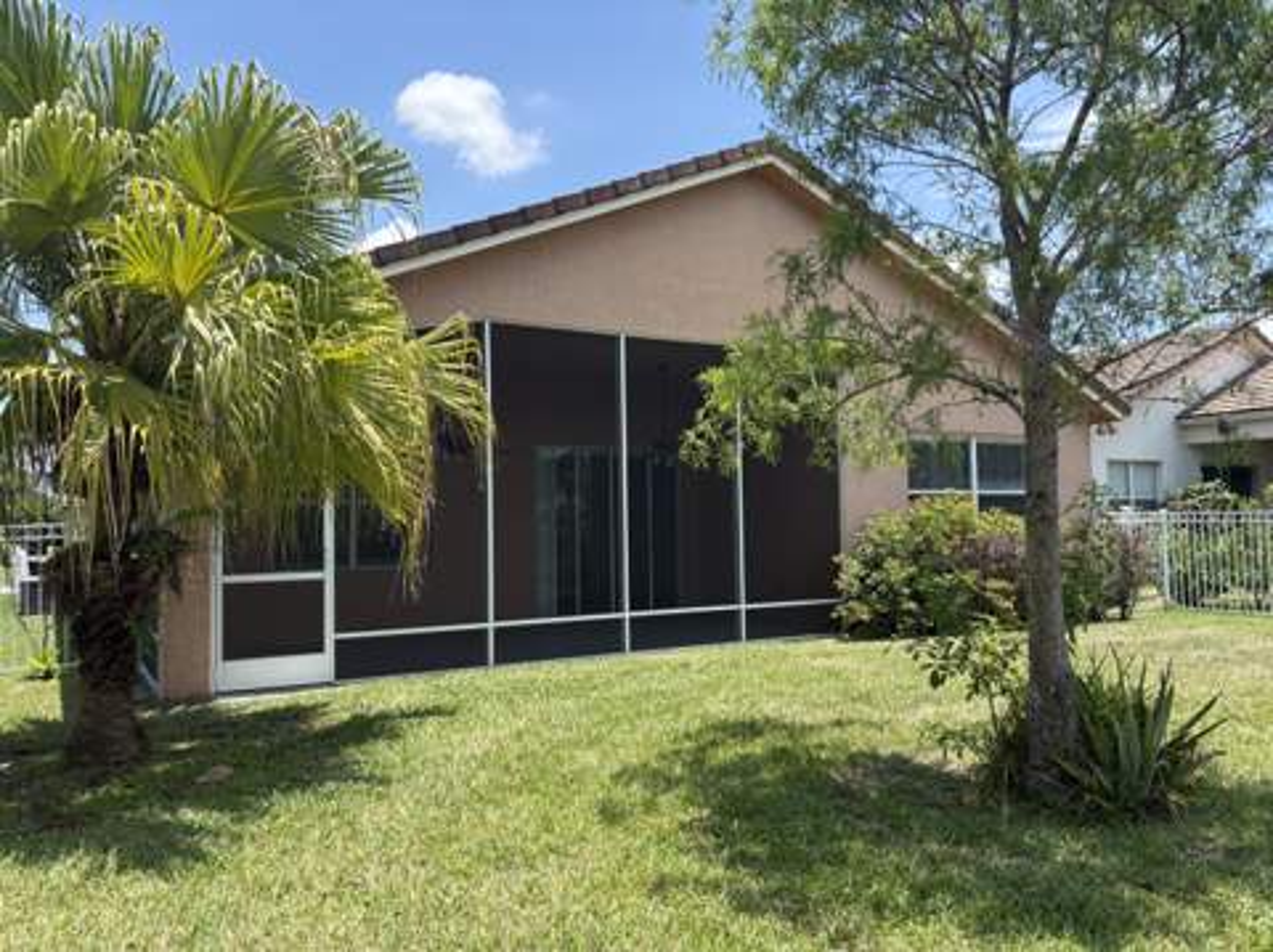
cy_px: 476
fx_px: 955
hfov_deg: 67.4
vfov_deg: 53.0
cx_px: 636
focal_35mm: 26
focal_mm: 5.96
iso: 50
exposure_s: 1/1799
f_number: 1.6
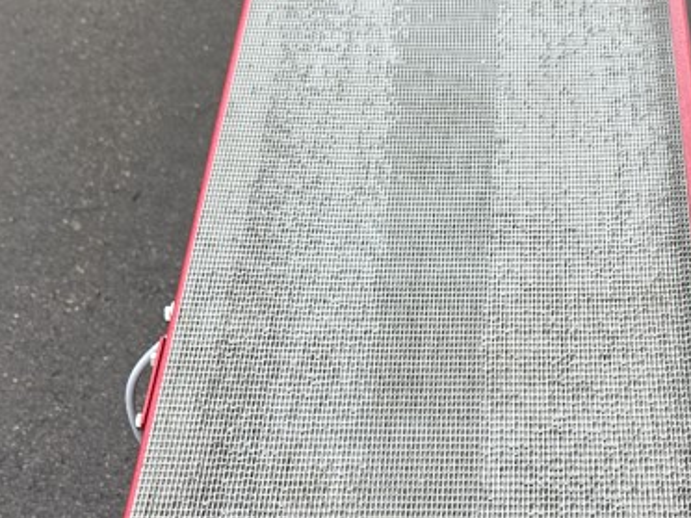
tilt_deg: -44.0
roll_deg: +3.0
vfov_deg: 21.5
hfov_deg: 29.1
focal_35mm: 66
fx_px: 1317
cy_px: 518
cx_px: 490
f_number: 1.78
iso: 80
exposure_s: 1/318
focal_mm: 6.86
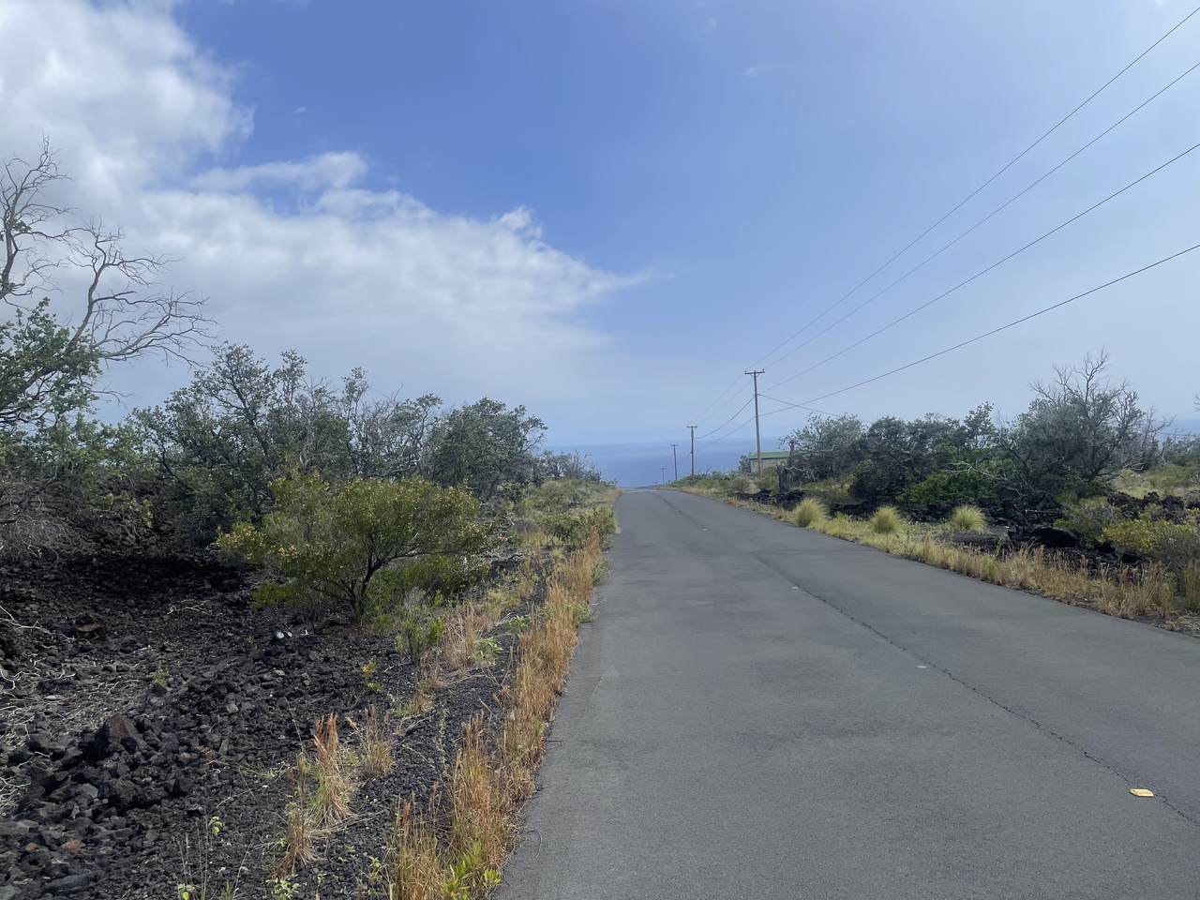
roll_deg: +3.3
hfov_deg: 67.3
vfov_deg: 53.1
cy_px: 450
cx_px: 600
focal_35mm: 26
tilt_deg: +0.3
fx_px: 901
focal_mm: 4.2
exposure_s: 1/6135
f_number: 1.6
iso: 32
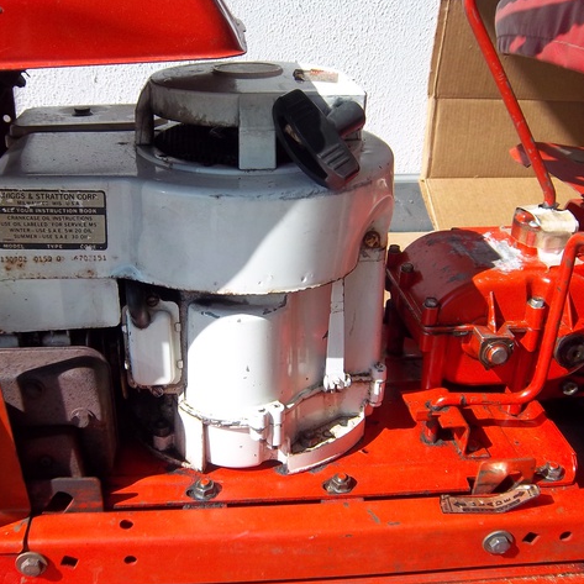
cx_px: 237
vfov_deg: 46.0
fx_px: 687
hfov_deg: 45.8
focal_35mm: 36
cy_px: 293
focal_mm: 5.05
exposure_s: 1/125
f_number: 7.86
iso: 64
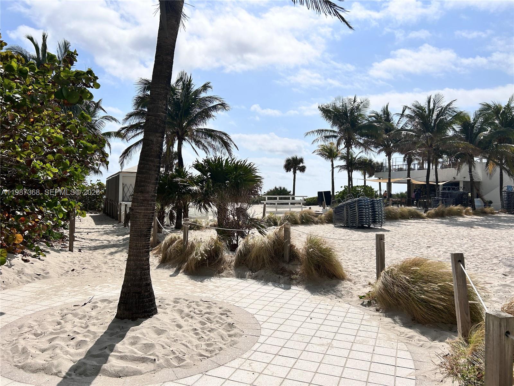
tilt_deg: -5.4
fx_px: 386
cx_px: 257
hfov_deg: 67.3
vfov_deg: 53.1
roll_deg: -2.3
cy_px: 193
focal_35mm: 26
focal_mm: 5.7
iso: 50
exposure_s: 1/16393
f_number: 1.5
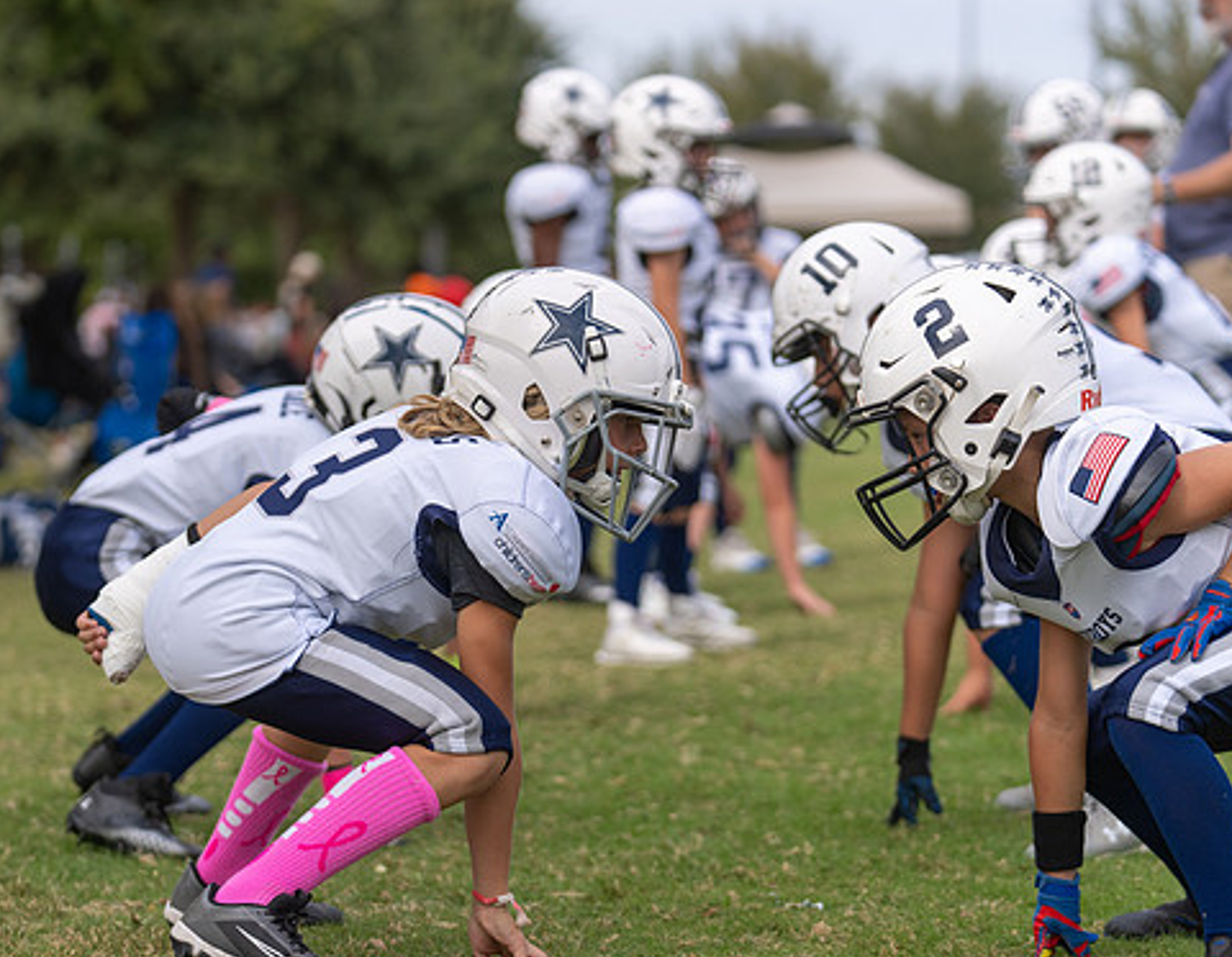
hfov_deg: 14.7
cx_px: 461
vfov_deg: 11.5
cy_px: 565
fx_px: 4760
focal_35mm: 132
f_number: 2.8
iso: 100
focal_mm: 91
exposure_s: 1/1600
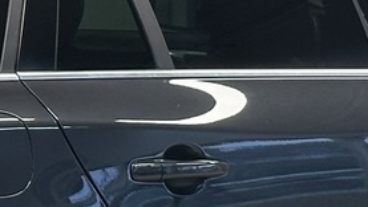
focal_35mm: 272
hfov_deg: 7.9
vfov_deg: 4.5
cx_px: 116
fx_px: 2655
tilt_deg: -6.7
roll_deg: +0.6
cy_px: 130
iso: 125
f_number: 1.78
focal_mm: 6.86
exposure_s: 1/100
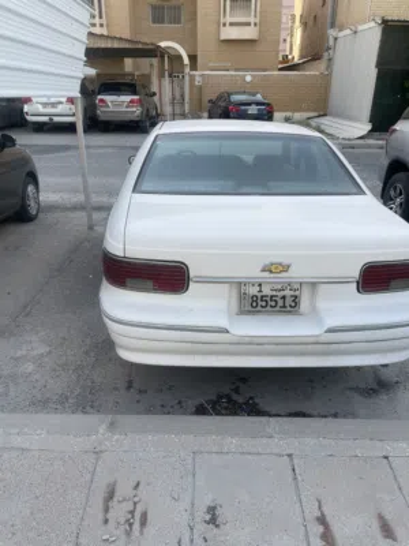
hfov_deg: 53.1
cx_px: 204
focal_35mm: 26
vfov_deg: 67.3
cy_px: 273
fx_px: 410
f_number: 1.6
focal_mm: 4.2
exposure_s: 1/972
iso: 32
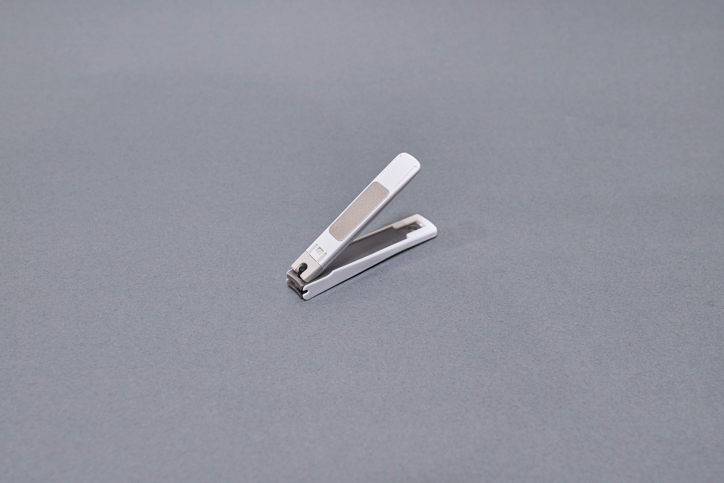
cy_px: 242
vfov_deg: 36.9
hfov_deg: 53.1
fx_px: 724
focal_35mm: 36
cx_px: 362
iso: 160
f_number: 4
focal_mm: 24
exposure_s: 1/30
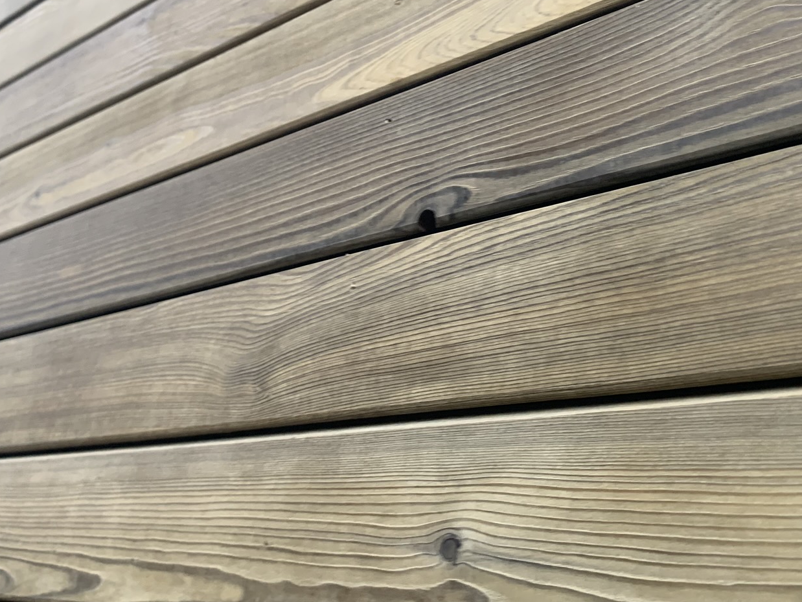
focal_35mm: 43
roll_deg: -10.4
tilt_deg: +27.6
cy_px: 156
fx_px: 996
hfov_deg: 43.8
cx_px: 395
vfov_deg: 33.0
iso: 100
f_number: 1.8
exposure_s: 1/120
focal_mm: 4.25
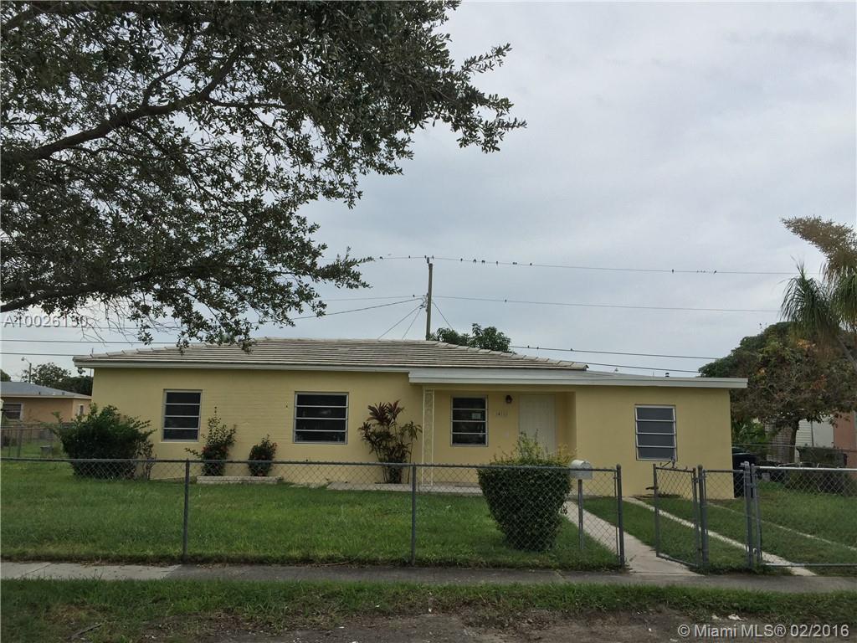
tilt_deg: +9.4
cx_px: 428
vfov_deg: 48.2
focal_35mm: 29
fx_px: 718
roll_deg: -2.0
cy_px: 322
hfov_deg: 61.7
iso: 32
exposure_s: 1/1041
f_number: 2.2
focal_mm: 4.15
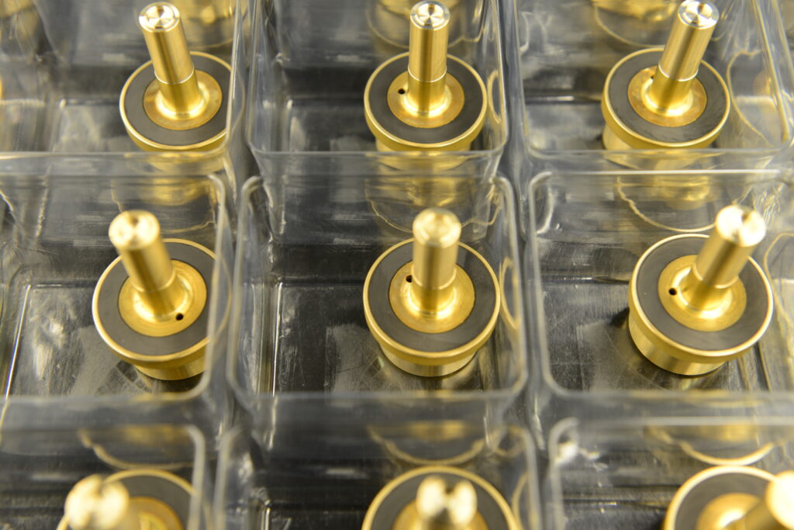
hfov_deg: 41.1
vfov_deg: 28.1
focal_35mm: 48
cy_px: 265
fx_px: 1059
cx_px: 397
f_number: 5
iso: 500
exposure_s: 1/10
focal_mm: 48
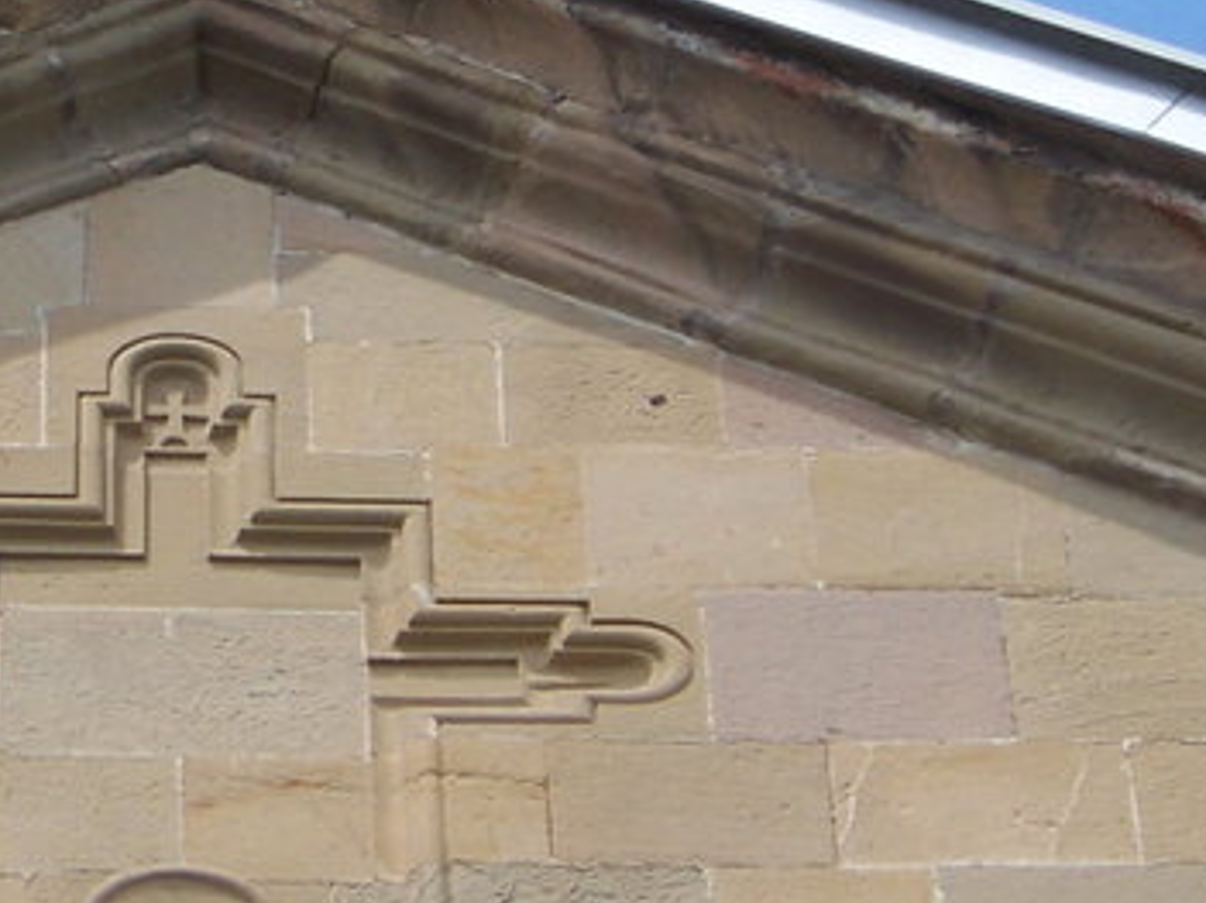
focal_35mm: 267
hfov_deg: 7.4
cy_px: 175
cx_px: 158
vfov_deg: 5.6
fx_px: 9299
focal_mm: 13.2
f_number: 3.2
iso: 64
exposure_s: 1/1000
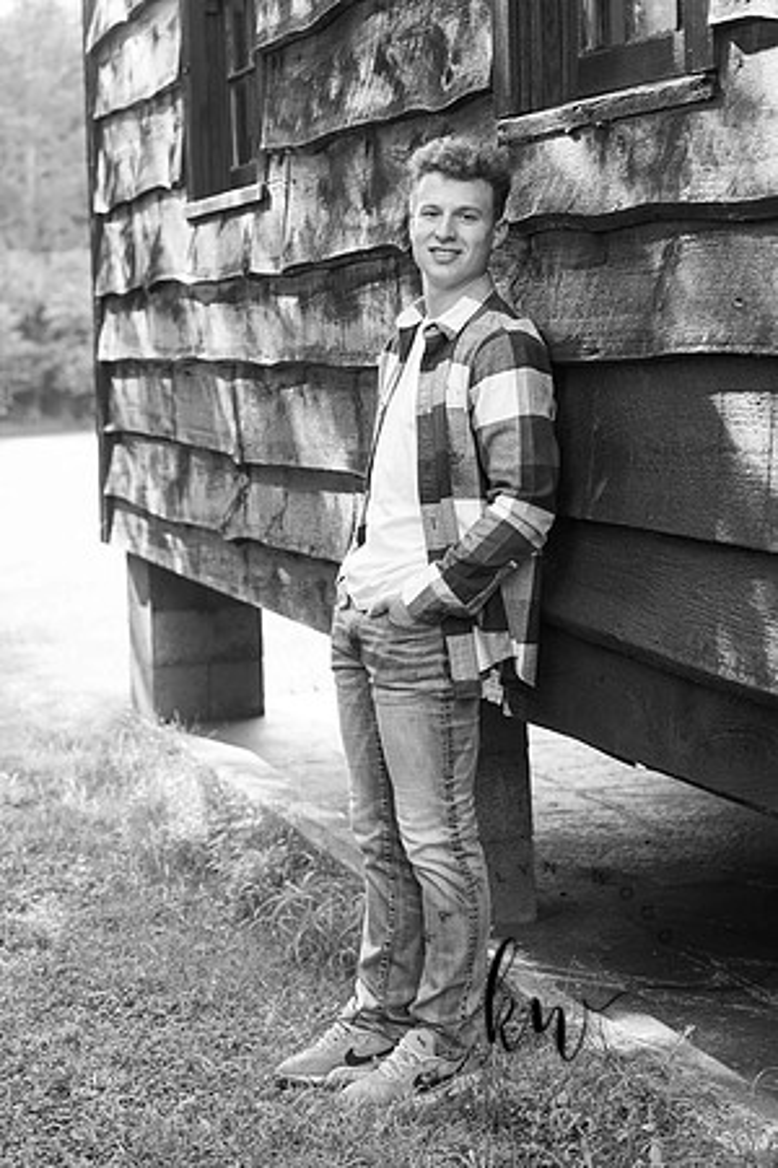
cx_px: 389
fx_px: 2269
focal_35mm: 70
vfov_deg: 28.8
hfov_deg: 19.5
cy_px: 584
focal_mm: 70
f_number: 4
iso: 400
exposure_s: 1/200
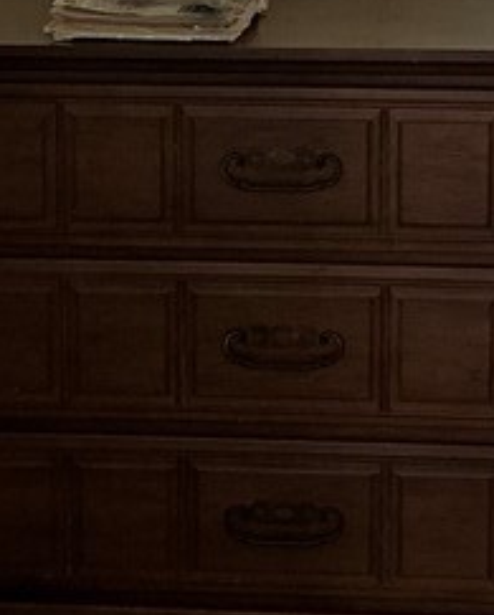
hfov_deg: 13.4
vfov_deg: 16.3
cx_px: 218
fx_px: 2098
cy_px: -38
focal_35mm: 115
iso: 64
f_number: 1.8
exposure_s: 1/81
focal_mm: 3
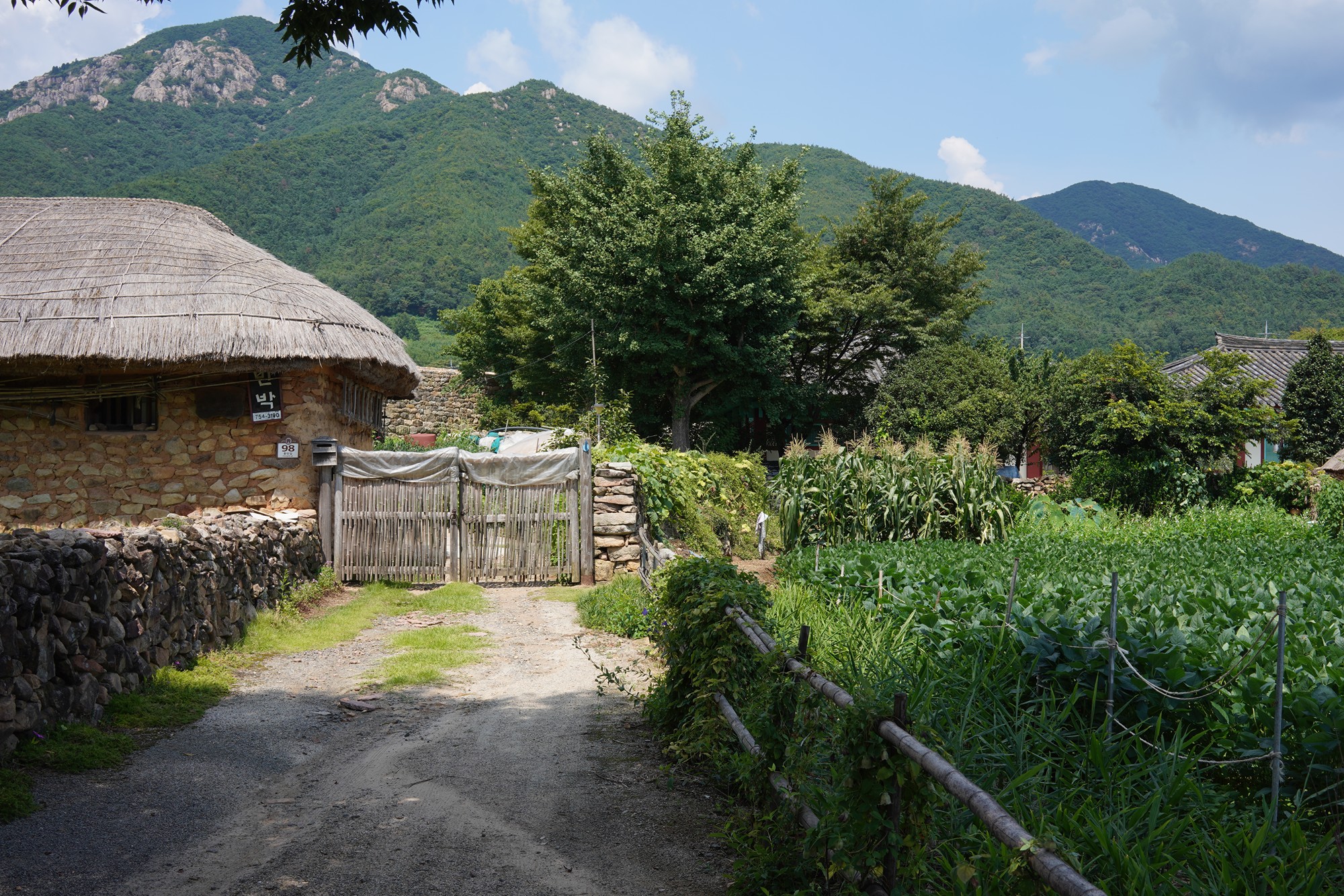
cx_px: 672
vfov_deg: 37.9
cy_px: 448
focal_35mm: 35
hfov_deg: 54.4
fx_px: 1307
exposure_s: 1/100
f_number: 11
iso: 100
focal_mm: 35
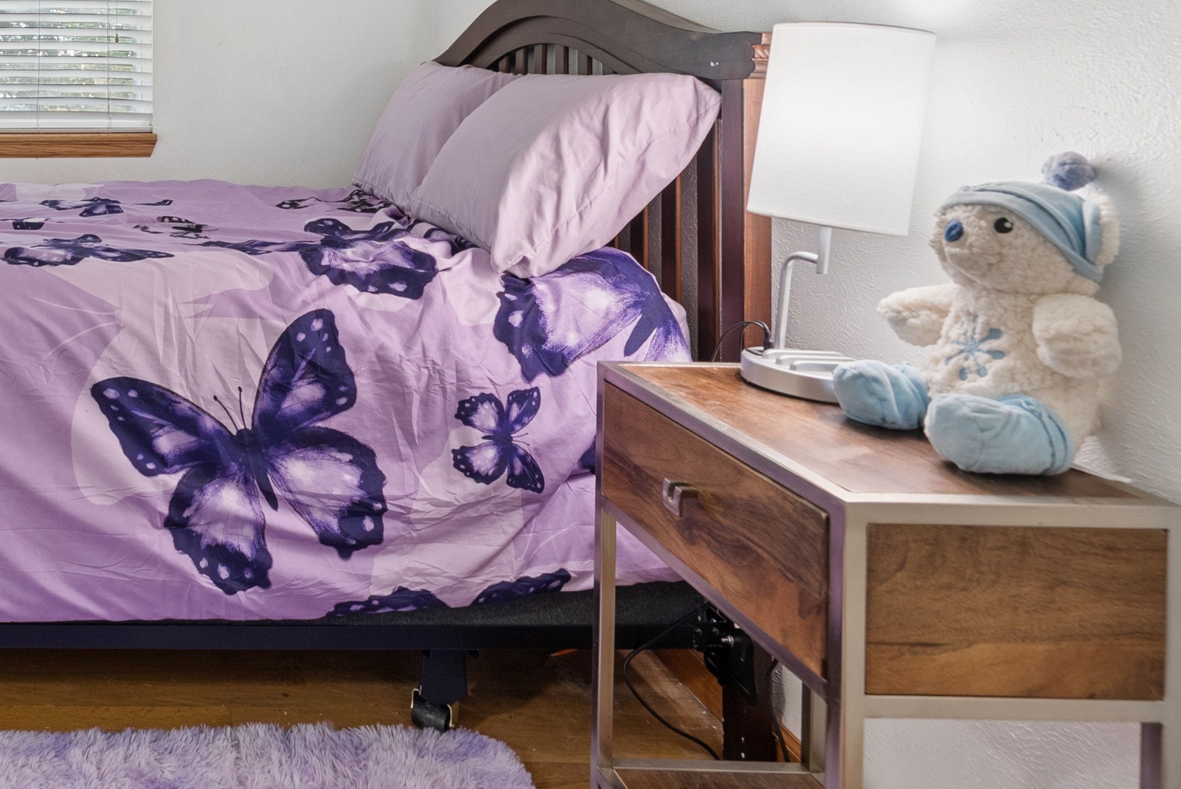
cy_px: 97
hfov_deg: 56.1
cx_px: 109
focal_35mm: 28
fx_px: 919
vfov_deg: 43.0
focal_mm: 15
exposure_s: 1/25
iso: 640
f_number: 9
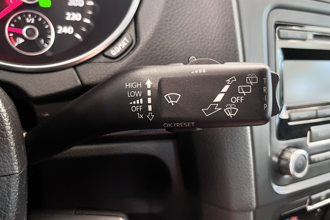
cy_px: 97
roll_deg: -10.1
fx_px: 257
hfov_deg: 65.5
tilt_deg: -26.3
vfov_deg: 46.3
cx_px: 169
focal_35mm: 28
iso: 400
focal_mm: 5.1
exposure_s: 1/50
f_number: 1.6
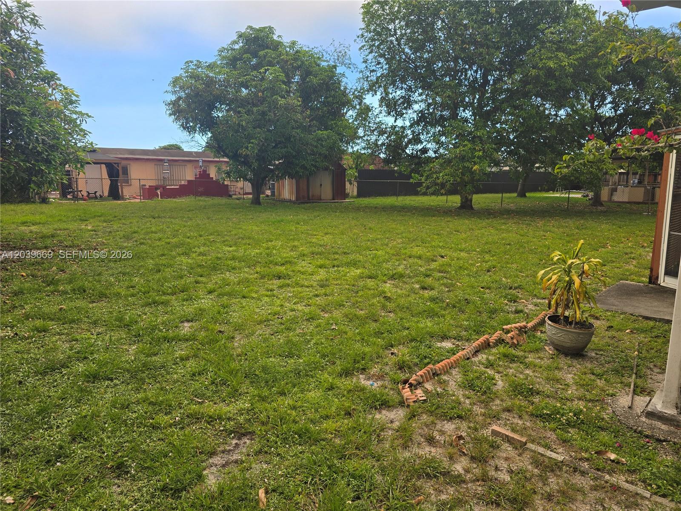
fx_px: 452
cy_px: 256
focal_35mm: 23
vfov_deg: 58.9
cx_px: 340
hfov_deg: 73.9
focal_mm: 6.3
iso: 12
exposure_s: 1/271
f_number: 1.7
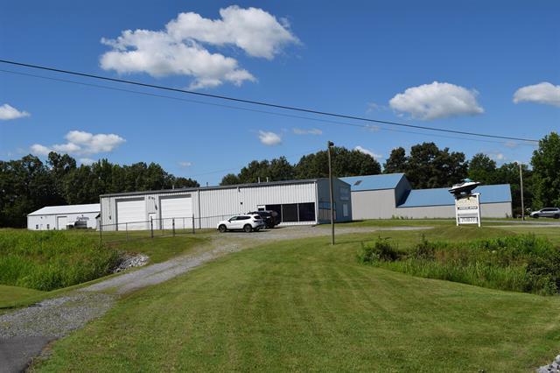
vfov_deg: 41.7
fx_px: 490
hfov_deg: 59.5
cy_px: 186
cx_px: 280
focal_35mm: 32
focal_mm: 21
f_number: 11
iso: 200
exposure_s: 1/500
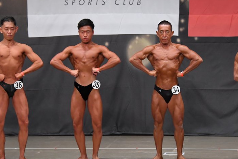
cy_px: 83
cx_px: 127
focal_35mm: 222
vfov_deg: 6.2
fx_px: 1468
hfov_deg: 9.3
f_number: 5.6
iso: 5000
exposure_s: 1/400
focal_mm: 135
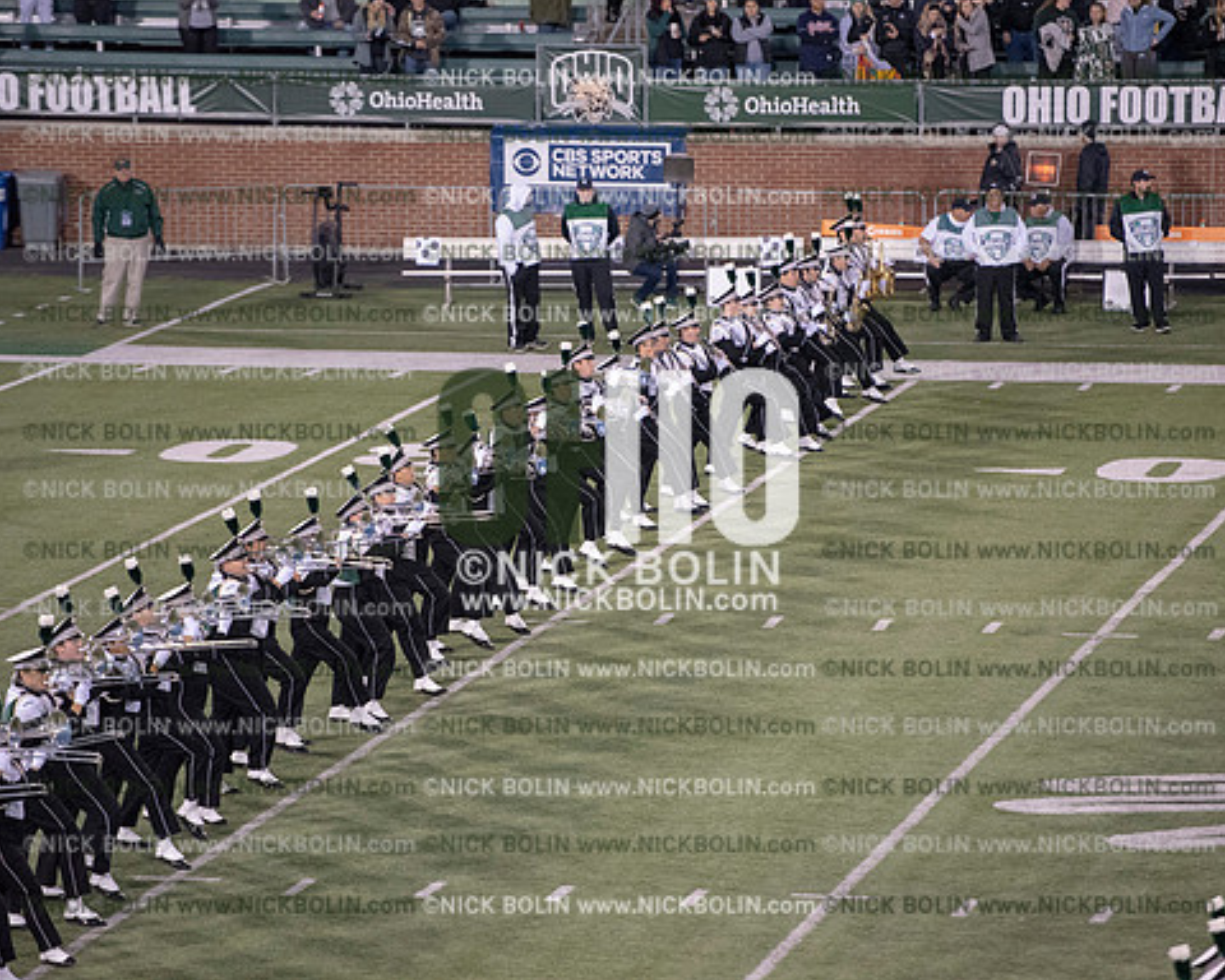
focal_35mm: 227
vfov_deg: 6.8
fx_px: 8230
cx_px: 618
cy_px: 491
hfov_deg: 8.5
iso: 5000
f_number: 3.2
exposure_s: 1/1250
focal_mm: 200
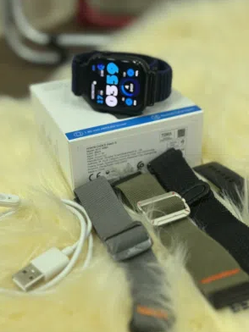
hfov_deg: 29.7
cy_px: 165
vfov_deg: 38.9
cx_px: 125
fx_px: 470
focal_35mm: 49
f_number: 1.78
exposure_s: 1/50
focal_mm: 6.76
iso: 160
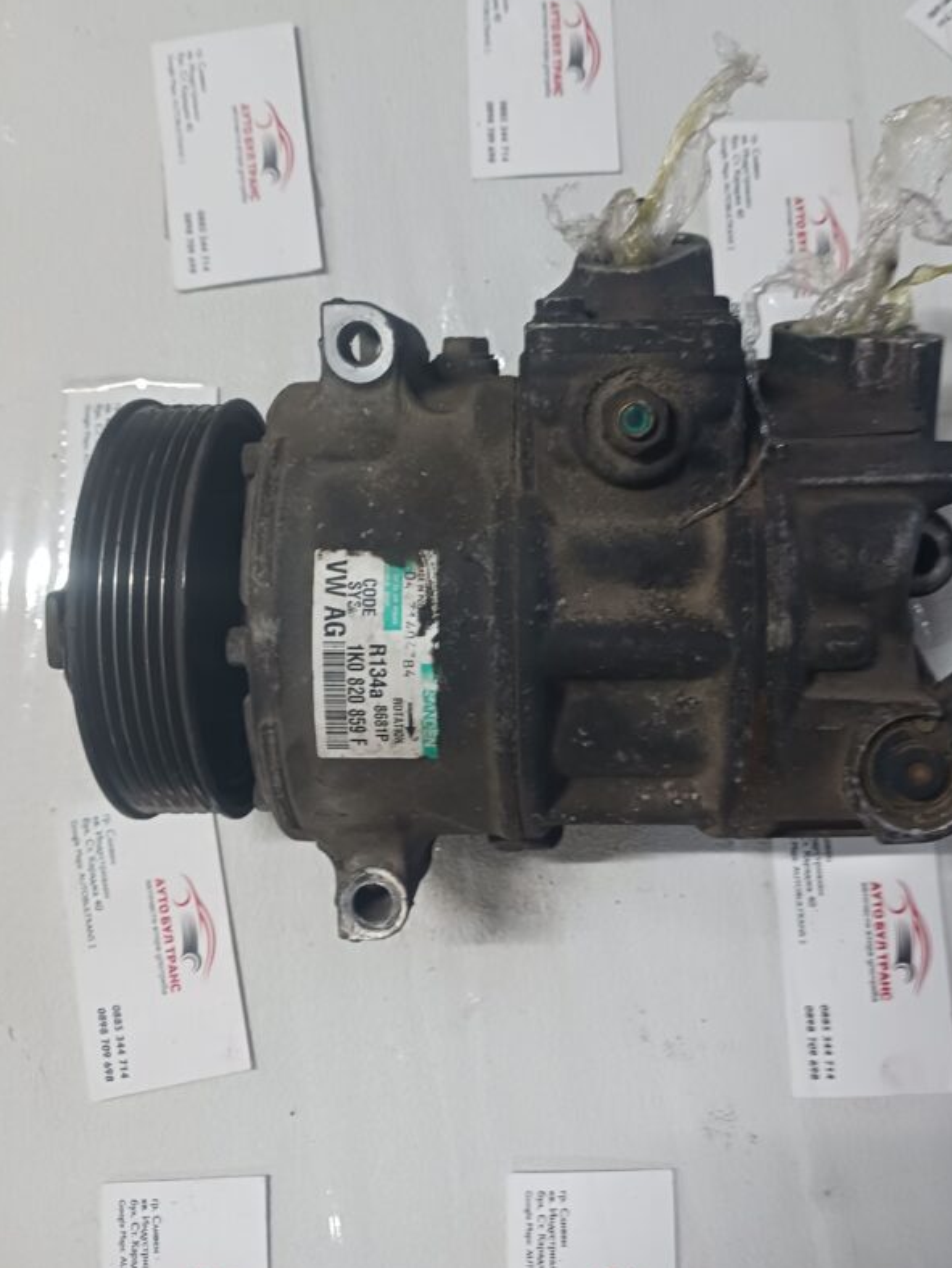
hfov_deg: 44.1
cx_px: 532
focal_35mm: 32
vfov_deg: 56.6
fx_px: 1172
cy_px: 545
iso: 400
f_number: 1.8
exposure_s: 1/25
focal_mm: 4
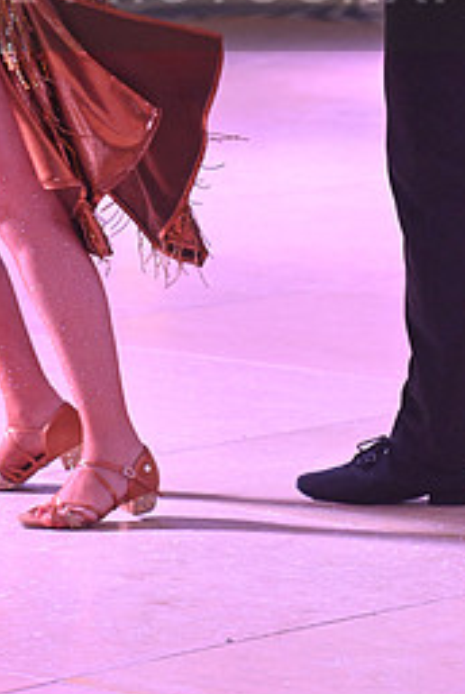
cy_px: -38
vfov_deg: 7.4
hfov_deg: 5.0
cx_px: 228
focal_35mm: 275
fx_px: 5313
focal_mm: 122
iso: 5000
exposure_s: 1/400
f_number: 5.6
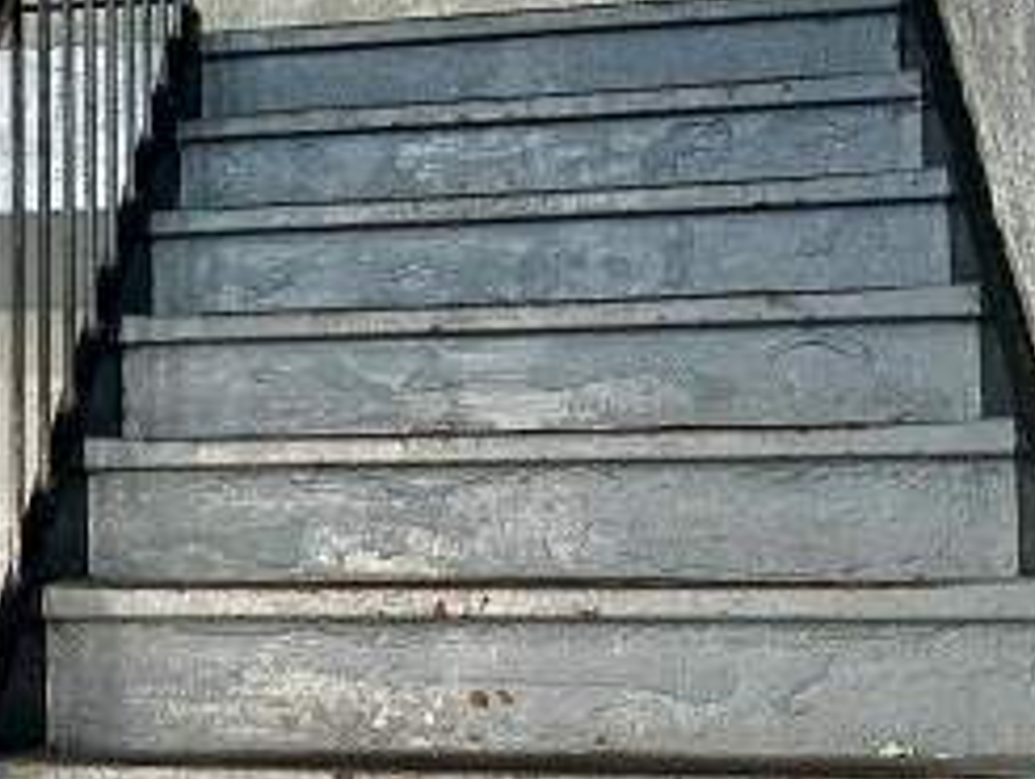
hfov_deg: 24.1
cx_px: 55
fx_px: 2334
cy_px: 404
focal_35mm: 78
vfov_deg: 18.9
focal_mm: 6.86
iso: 200
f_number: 1.78
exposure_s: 1/120
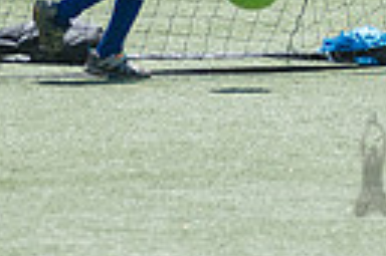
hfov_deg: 2.8
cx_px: 311
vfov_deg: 1.9
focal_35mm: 729
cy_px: -98
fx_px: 7807
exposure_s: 1/1600
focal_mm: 120
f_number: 4
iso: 200
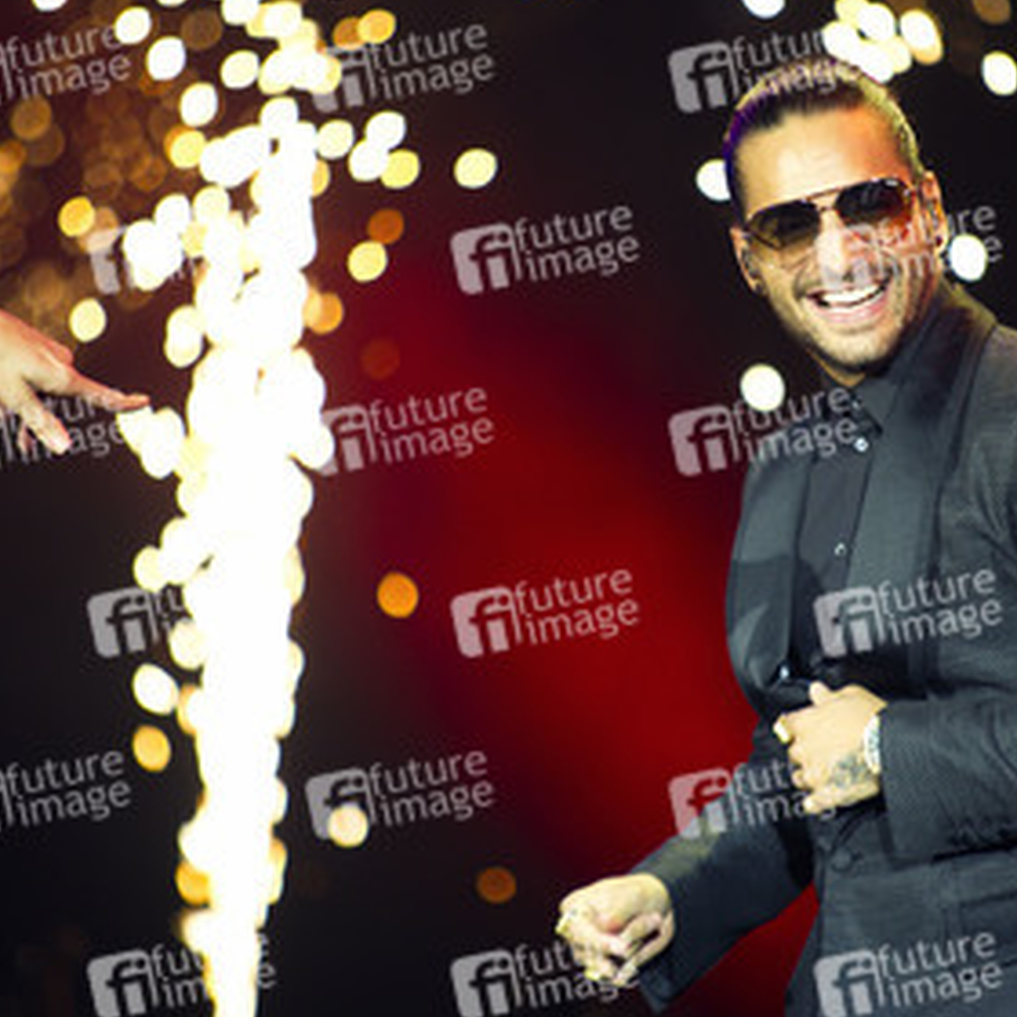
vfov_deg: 6.4
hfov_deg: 6.4
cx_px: 810
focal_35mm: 273
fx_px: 9074
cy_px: 523
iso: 1600
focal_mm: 200
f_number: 2.8
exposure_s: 1/500
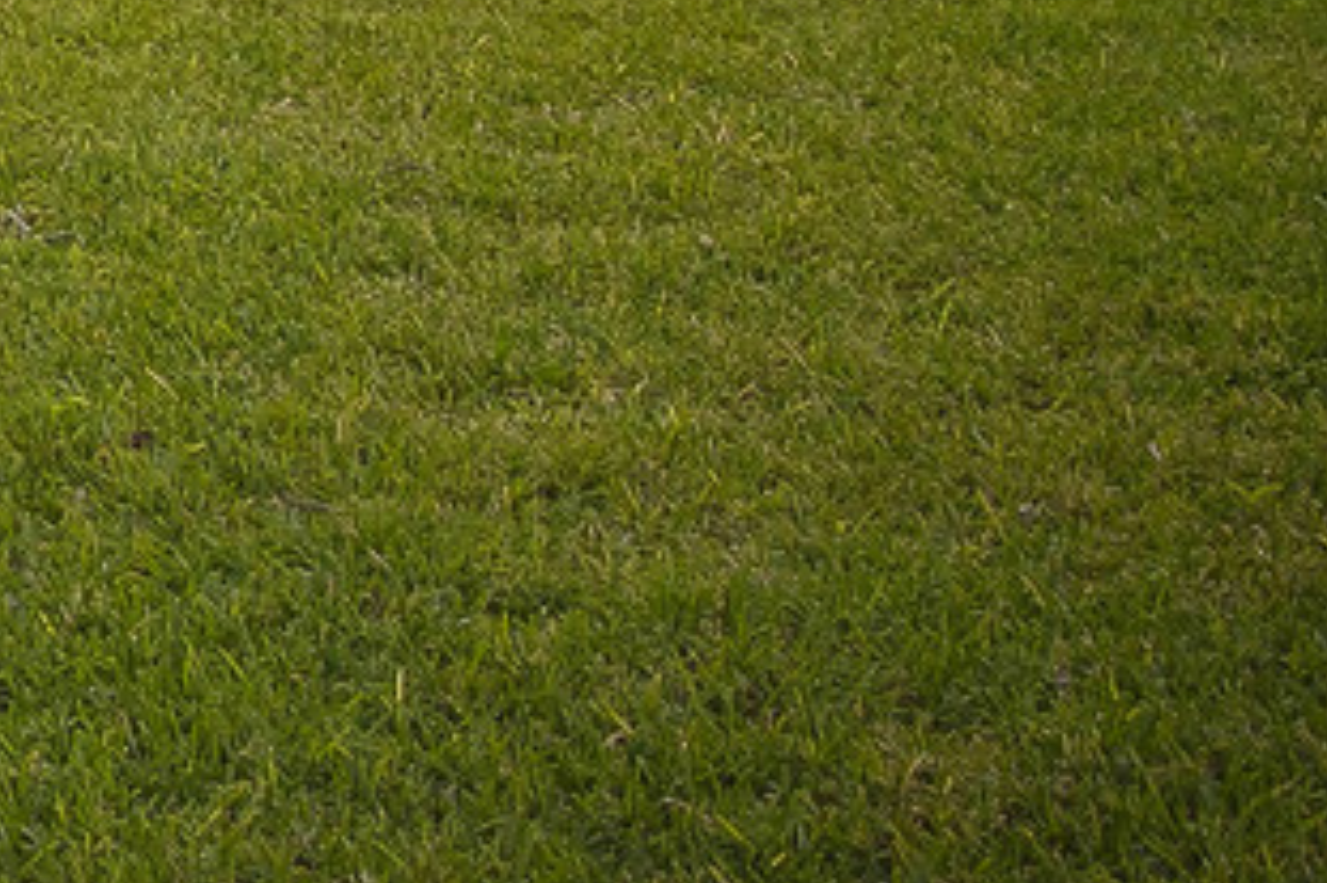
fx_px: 6815
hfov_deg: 10.2
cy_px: -900
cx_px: -1421
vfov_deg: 7.1
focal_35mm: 185
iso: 1600
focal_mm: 24
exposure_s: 1/5
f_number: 14
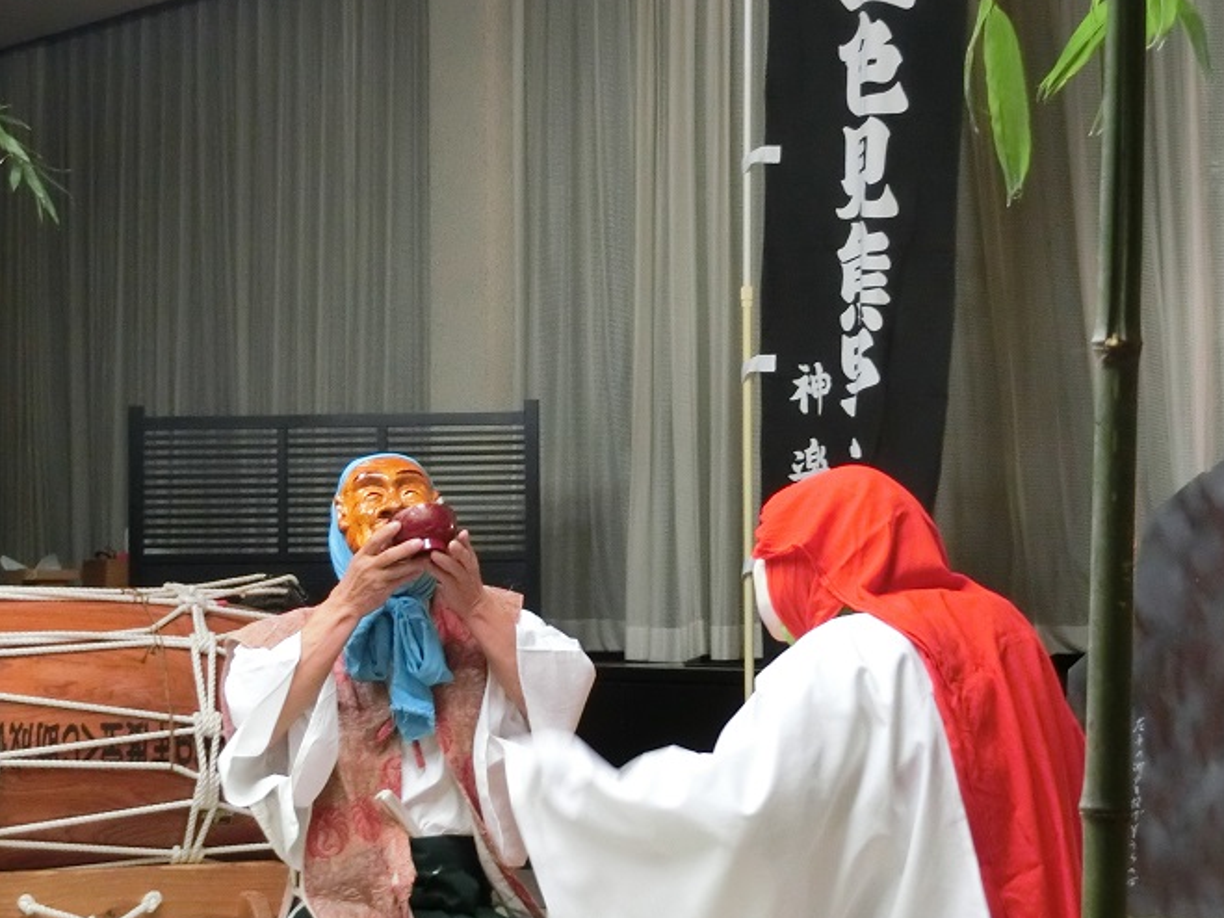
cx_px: 531
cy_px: 385
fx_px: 3005
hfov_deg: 23.0
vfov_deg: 17.4
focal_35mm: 85
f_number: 5.2
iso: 800
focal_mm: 12.4
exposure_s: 1/25
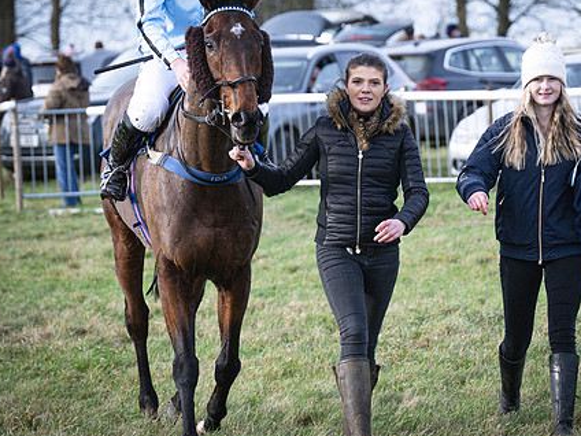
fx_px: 3944
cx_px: 356
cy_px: 152
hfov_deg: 8.4
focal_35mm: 235
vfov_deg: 6.3
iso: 400
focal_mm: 82
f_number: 2.8
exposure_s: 1/2000
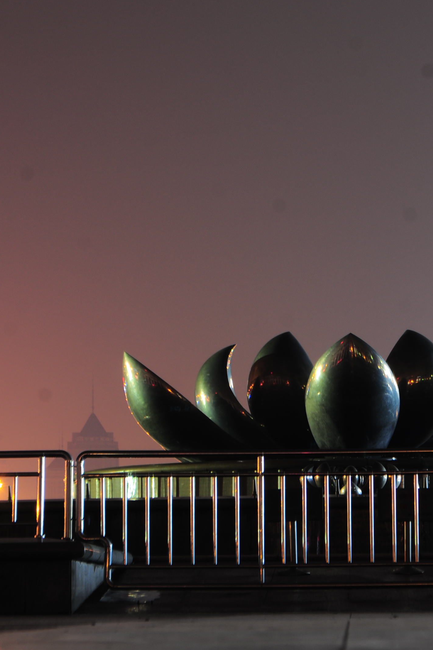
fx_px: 2251
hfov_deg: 10.9
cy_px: 324
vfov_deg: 16.4
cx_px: 368
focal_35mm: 125
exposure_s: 20
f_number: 8
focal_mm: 55
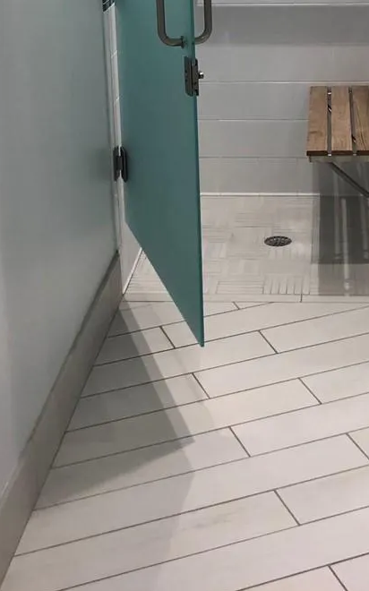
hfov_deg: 18.0
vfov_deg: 27.6
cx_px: 281
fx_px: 1160
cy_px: 64
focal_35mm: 72
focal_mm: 3.99
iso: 25
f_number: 1.8
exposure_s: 1/30
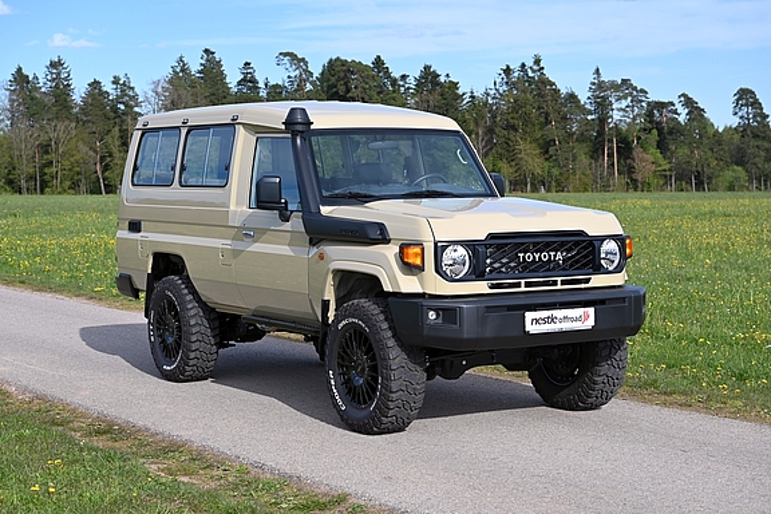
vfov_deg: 19.5
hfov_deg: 28.8
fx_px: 1499
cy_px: 257
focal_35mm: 70
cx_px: 386
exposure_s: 1/320
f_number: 7.1
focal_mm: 70
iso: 100
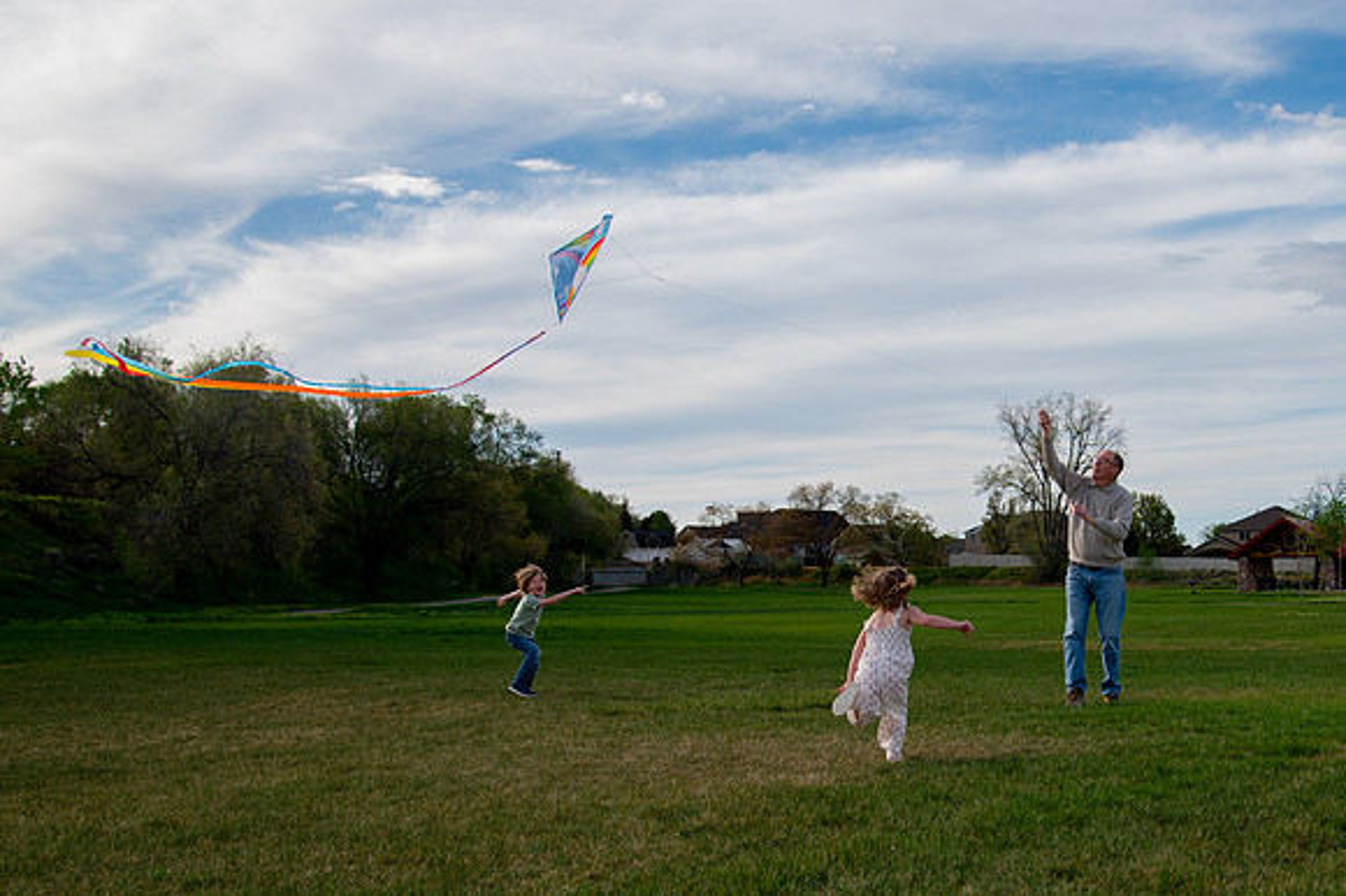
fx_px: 1978
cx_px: 1001
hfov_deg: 36.7
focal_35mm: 53
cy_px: 566
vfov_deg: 25.4
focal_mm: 34
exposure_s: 1/800
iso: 200
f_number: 5
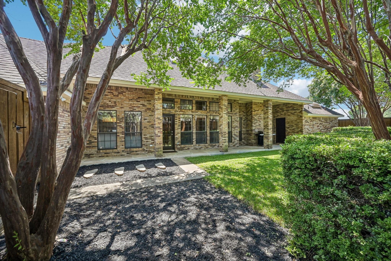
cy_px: 130
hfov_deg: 104.3
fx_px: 152
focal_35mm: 14
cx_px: 196
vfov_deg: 81.2
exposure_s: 1/80
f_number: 9
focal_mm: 14
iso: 250
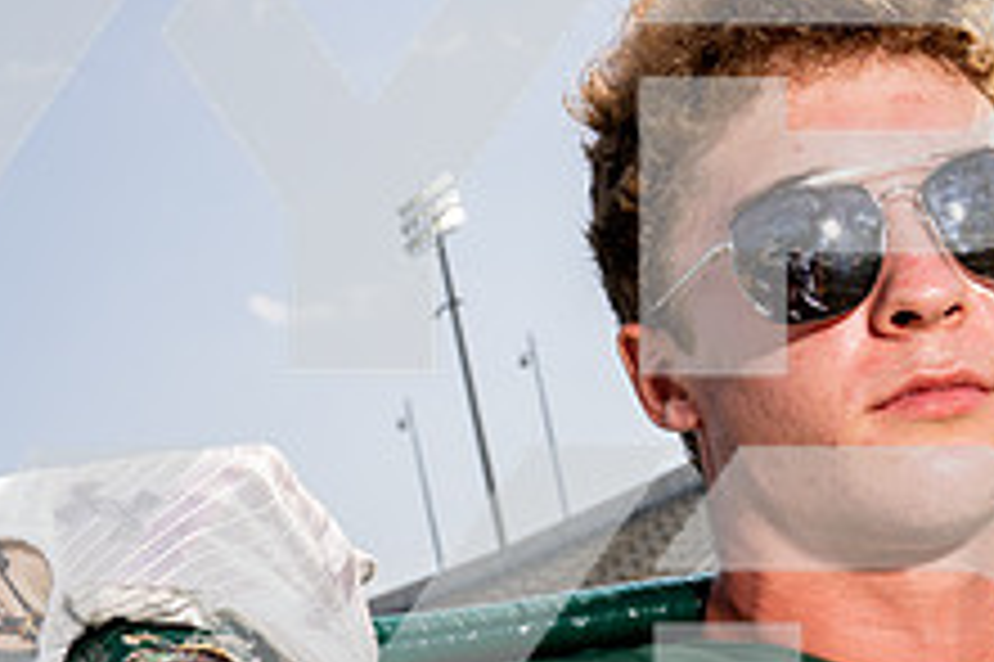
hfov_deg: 31.9
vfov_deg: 20.7
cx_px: 567
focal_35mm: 63
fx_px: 1738
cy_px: 687
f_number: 7.1
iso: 100
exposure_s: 1/250
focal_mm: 24
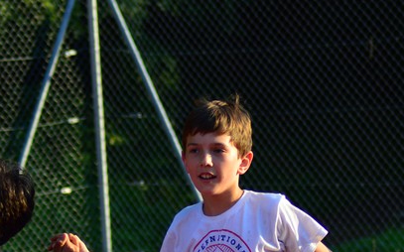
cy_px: 195
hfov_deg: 7.8
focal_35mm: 269
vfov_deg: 4.9
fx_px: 2961
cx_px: 229
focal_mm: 70
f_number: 4
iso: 200
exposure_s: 1/640
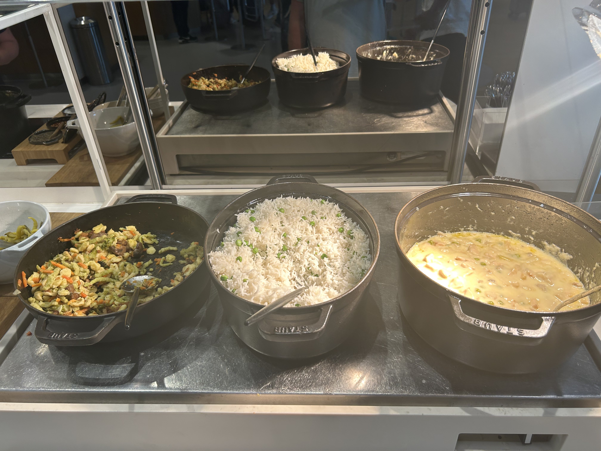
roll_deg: +2.6
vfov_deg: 53.1
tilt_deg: -35.5
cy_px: 226
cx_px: 300
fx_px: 451
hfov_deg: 67.3
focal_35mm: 26
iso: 50
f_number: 1.5
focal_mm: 5.7
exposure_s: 1/100
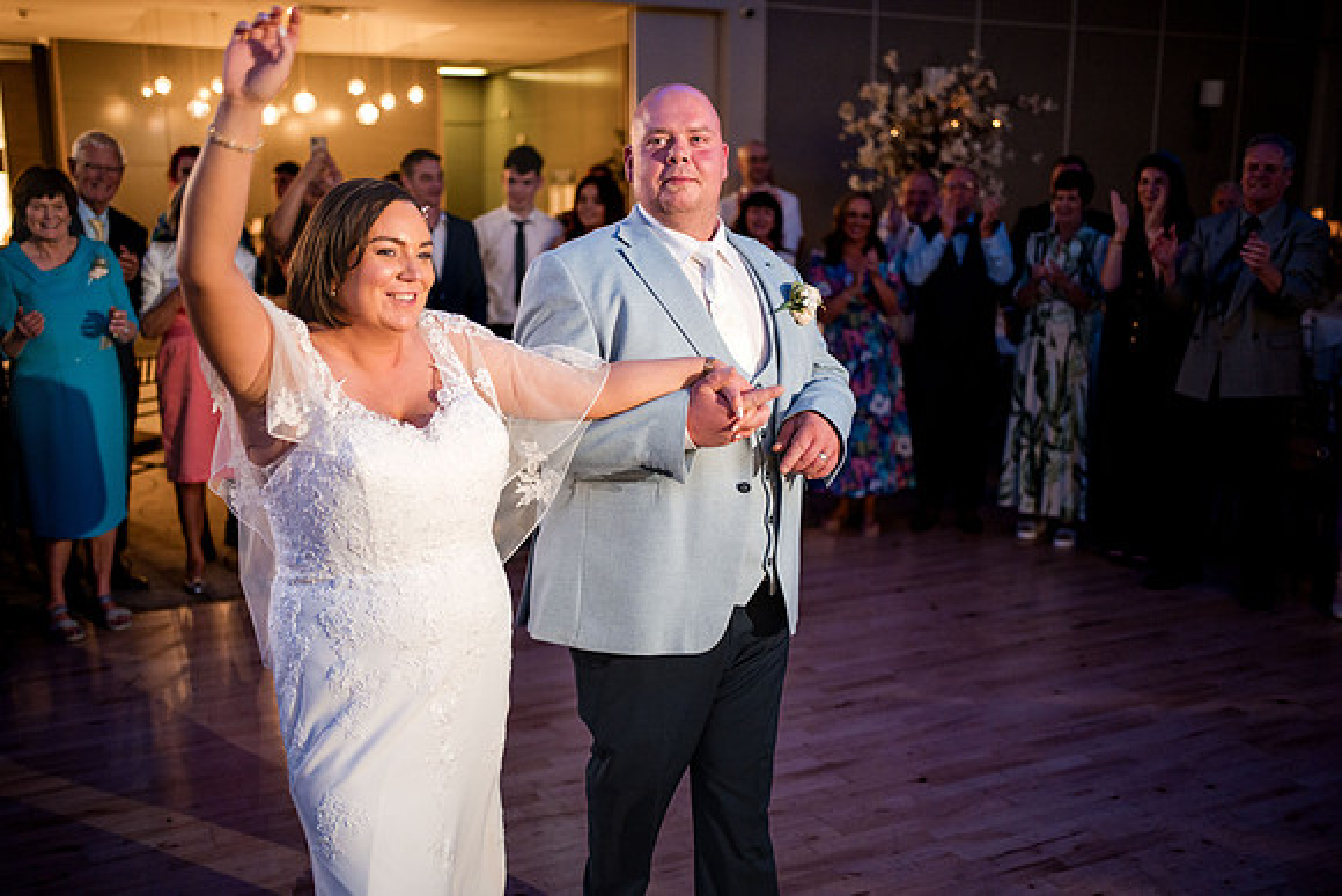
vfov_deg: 37.9
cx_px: 671
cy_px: 448
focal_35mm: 35
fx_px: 1305
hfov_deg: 54.4
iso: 2000
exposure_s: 1/250
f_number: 1.8
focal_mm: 35
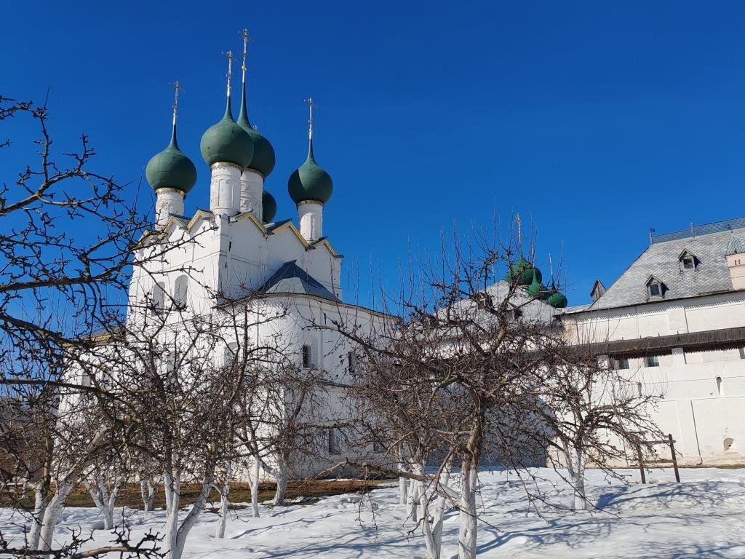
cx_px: 372
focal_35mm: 31
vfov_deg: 45.4
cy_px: 280
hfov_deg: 58.4
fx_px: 667
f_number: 1.9
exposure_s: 1/1400
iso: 50
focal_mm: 6.12
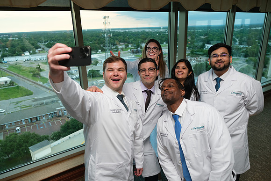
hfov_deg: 73.7
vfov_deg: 53.2
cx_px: 136
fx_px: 181
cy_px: 90
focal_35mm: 24
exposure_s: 1/250
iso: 640
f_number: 2.8
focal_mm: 16
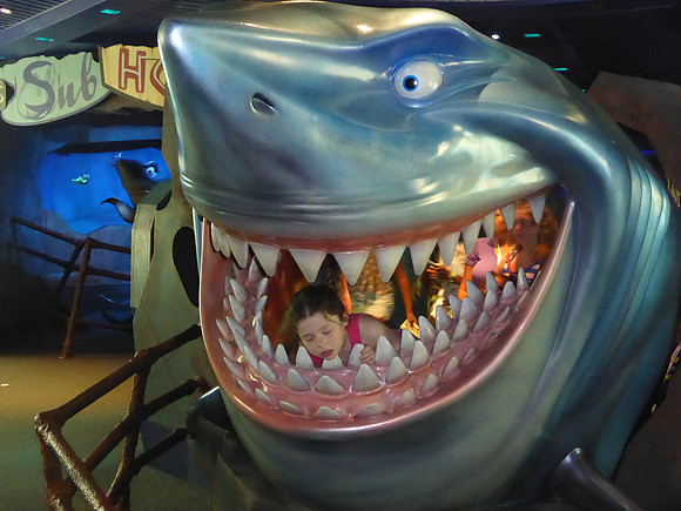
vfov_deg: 31.5
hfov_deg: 41.2
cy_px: 256
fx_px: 905
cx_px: 340
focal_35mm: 46
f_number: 4.1
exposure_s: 1/15
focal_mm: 7.9
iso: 1600
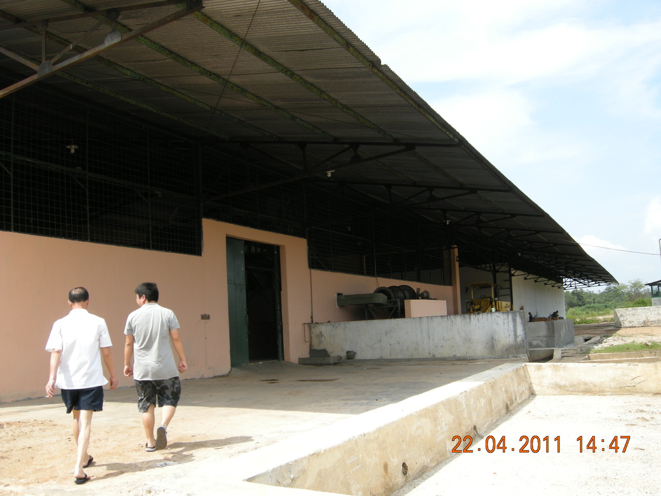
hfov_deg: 52.6
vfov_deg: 40.7
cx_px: 330
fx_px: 668
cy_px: 248
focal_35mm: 35
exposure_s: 1/213
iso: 64
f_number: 4.8
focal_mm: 7.5
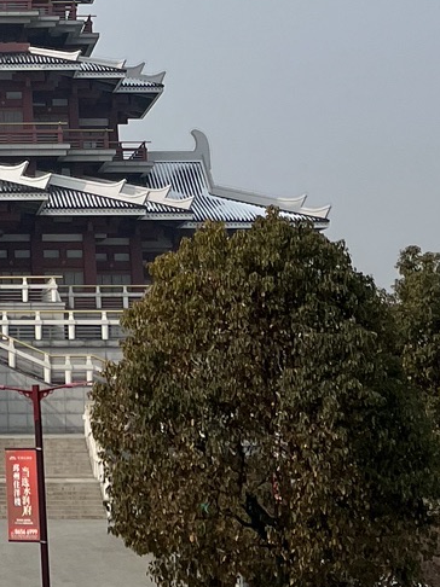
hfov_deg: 13.2
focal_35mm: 107
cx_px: -176
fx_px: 1815
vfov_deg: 16.8
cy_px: -279
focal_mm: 5.7
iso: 50
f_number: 1.5
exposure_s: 1/8696
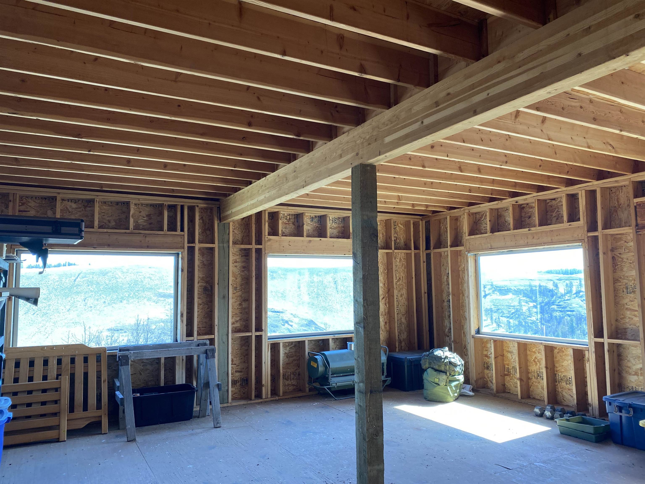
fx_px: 484
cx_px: 322
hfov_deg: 67.3
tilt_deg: +5.7
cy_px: 242
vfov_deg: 53.1
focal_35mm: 26
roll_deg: +0.5
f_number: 1.8
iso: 80
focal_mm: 4.25
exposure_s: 1/121
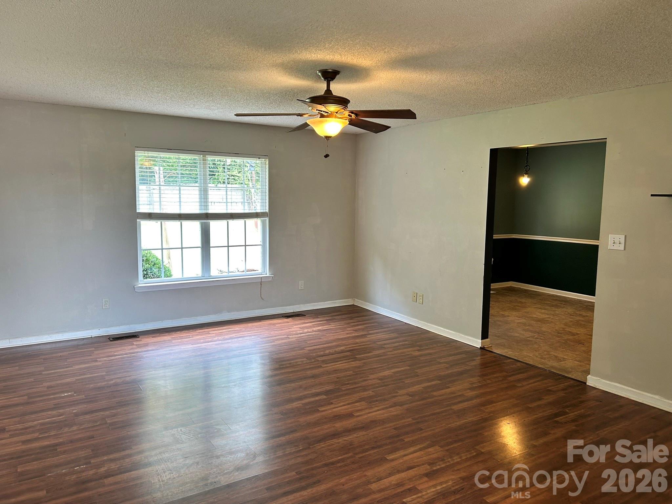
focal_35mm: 26
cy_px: 252
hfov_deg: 67.3
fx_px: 505
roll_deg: -0.8
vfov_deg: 53.1
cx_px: 336
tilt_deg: -6.6
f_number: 1.5
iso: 100
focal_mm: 5.7
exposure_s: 1/120
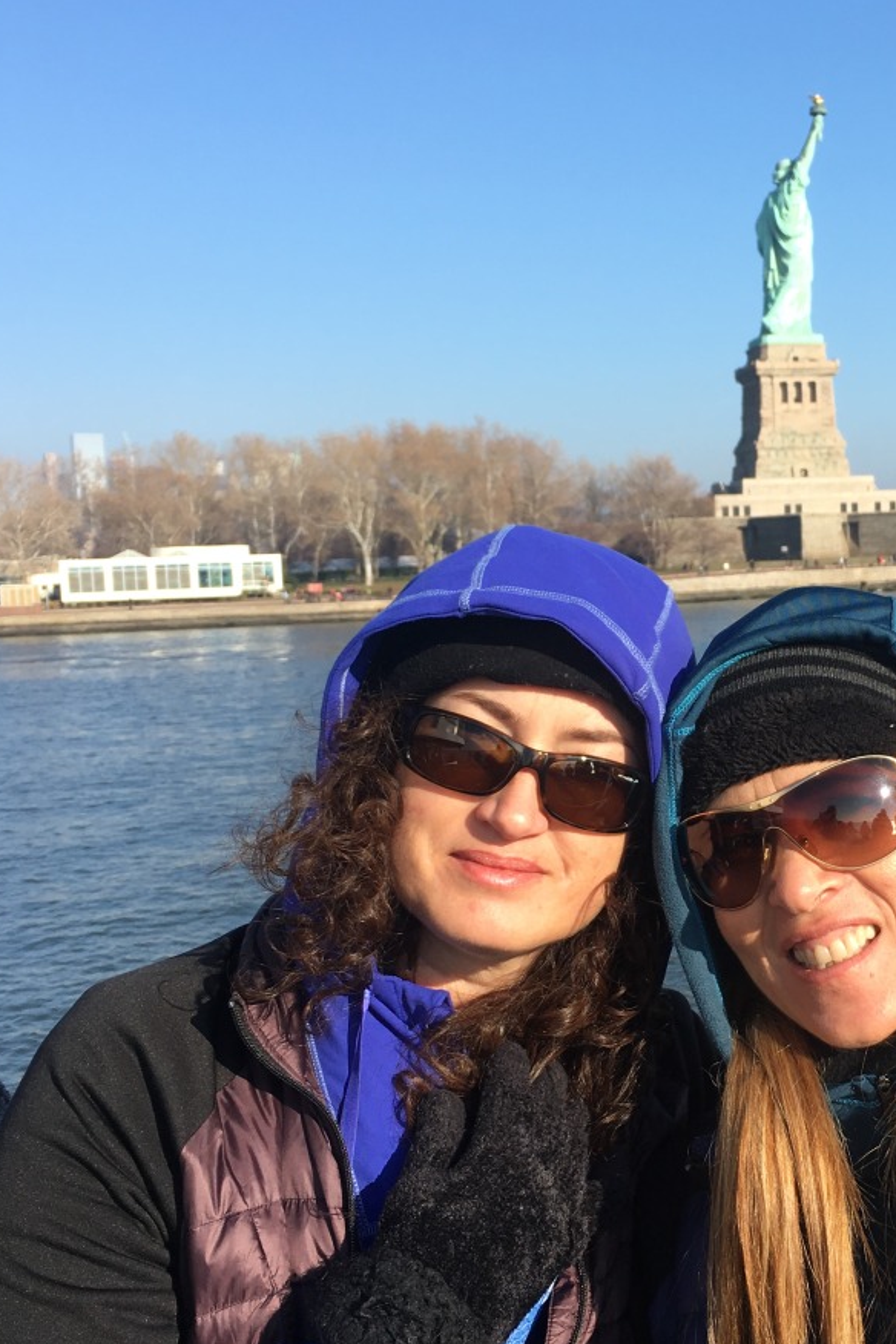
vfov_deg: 41.9
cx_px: 740
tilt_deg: -4.3
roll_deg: +2.9
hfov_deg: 28.0
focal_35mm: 47
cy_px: 702
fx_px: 1755
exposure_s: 1/962
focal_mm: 4.15
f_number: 2.2
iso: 25
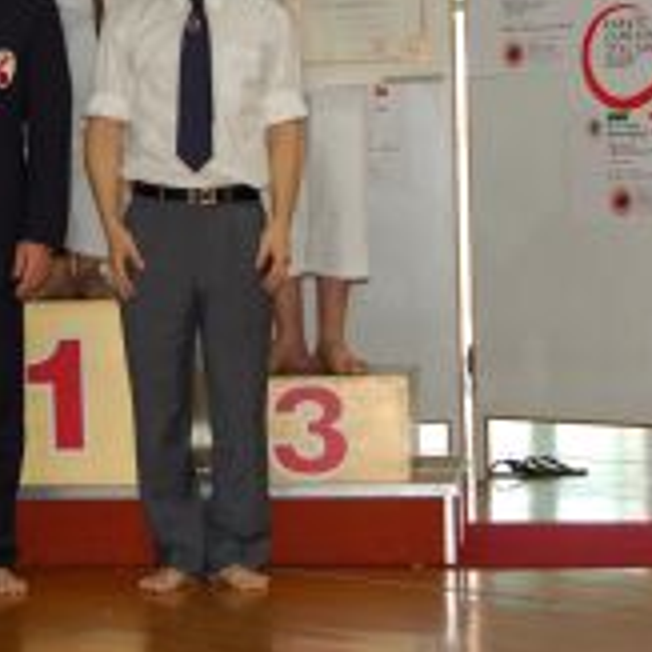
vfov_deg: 13.3
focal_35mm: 131
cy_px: 136
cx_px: 80
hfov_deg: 13.2
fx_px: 2792
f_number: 5.3
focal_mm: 42
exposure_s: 1/60
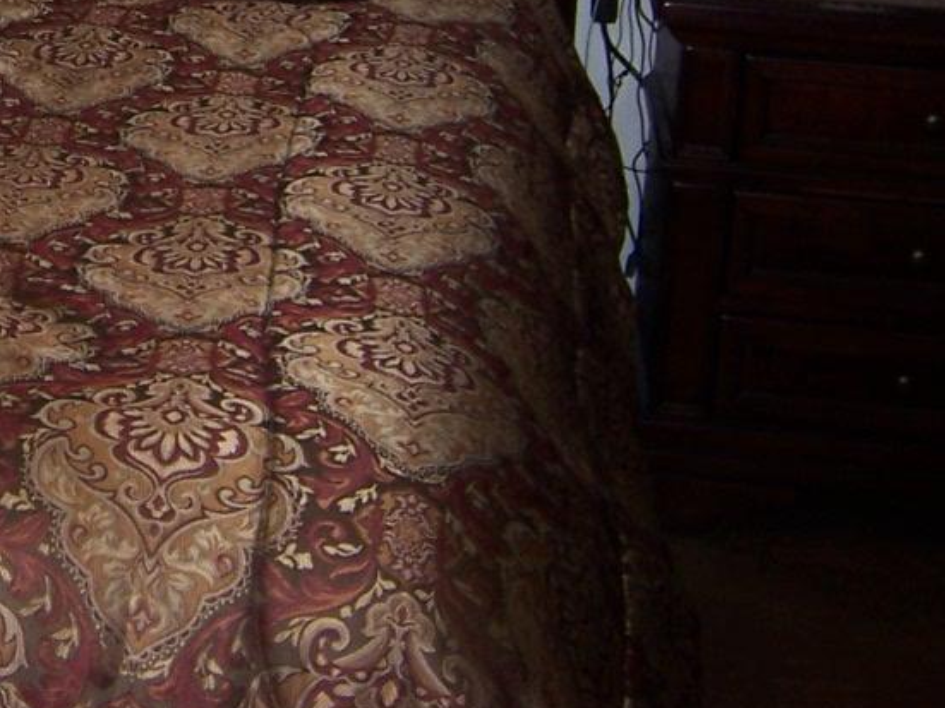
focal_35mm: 93
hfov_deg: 19.5
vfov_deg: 15.0
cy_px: -276
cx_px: -262
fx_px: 2538
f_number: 2.8
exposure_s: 1/60
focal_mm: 5.5
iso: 80
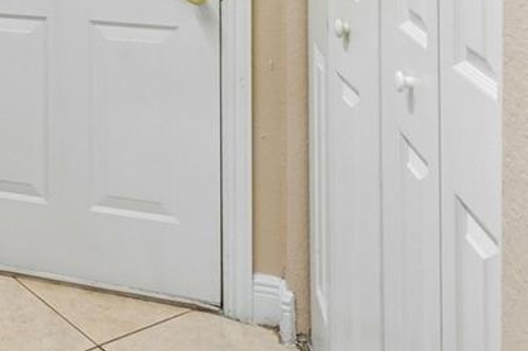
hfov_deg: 30.0
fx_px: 791
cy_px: -159
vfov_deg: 21.4
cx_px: -146
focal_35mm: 54
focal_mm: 14
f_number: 9
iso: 200
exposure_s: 1/4
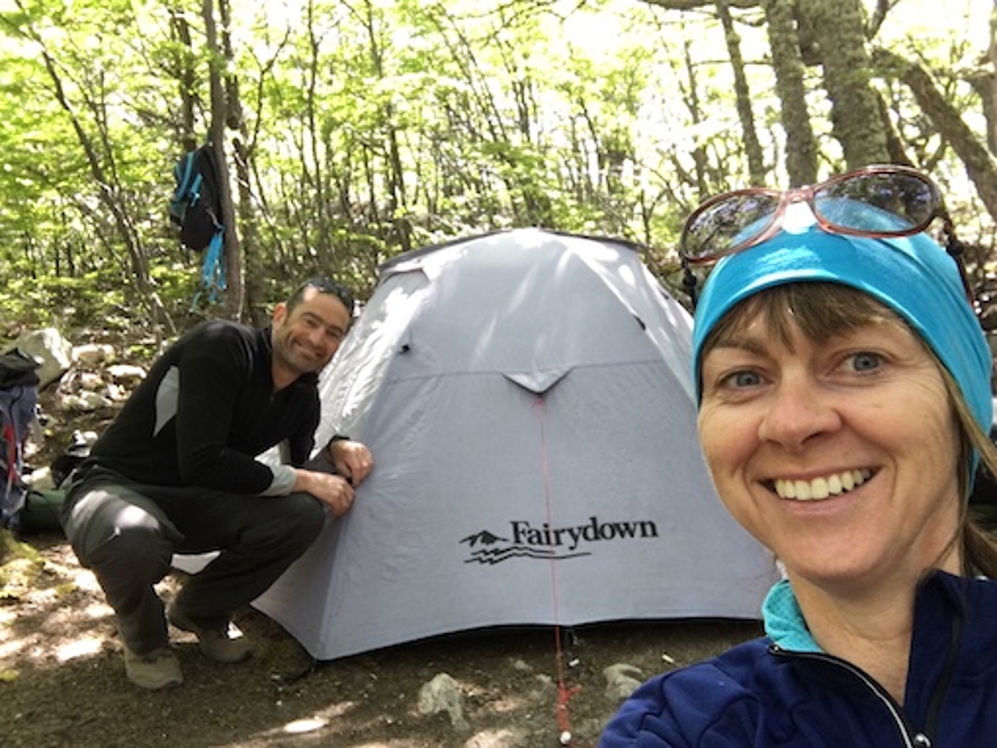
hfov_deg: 58.3
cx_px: 498
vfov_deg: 45.5
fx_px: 893
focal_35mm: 31
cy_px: 374
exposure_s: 1/50
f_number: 2.2
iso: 50
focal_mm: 2.65
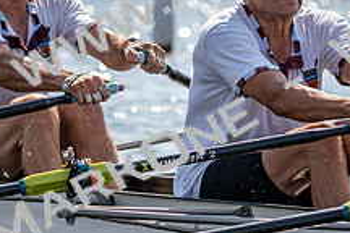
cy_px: 91
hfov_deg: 3.8
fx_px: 5230
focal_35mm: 538
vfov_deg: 2.6
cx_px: 211
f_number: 5.6
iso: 200
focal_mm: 200
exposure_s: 1/1600
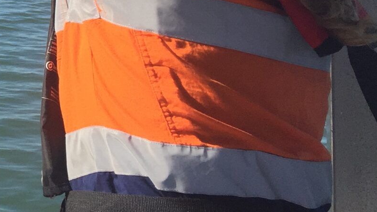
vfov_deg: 11.4
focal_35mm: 102
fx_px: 1020
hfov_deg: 18.1
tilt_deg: -0.3
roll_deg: +0.4
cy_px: -105
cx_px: -227
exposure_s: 1/1647
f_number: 2.2
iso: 32
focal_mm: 4.15
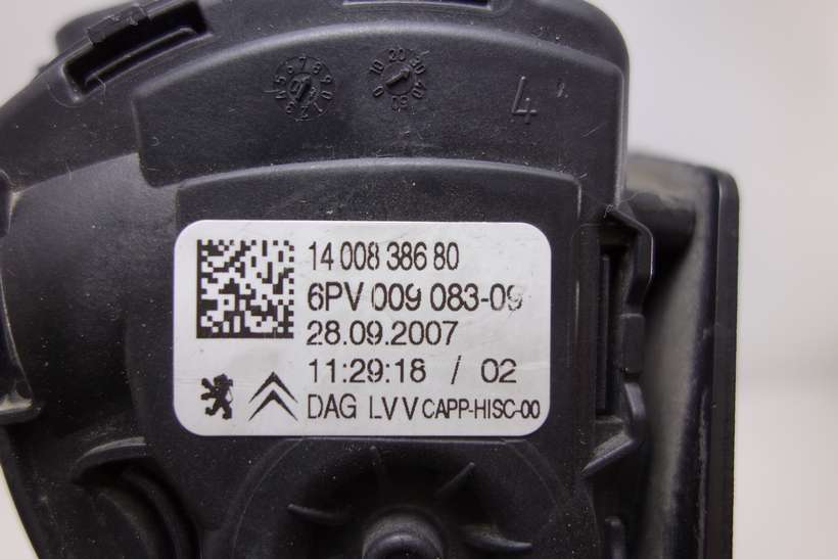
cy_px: 280
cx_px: 419
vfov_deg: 46.4
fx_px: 652
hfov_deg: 65.5
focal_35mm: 28
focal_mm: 10.4
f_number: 2.5
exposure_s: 1/100
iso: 125
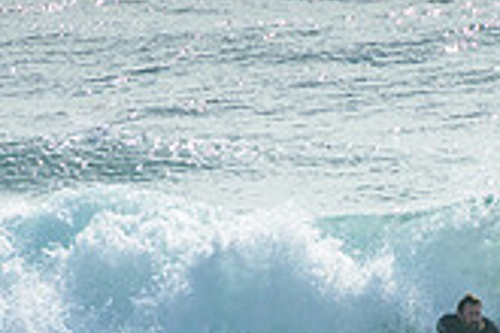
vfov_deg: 0.8
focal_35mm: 1720
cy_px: 407
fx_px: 23887
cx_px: 535
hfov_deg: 1.2
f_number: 11
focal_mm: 400
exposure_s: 1/1600
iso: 200
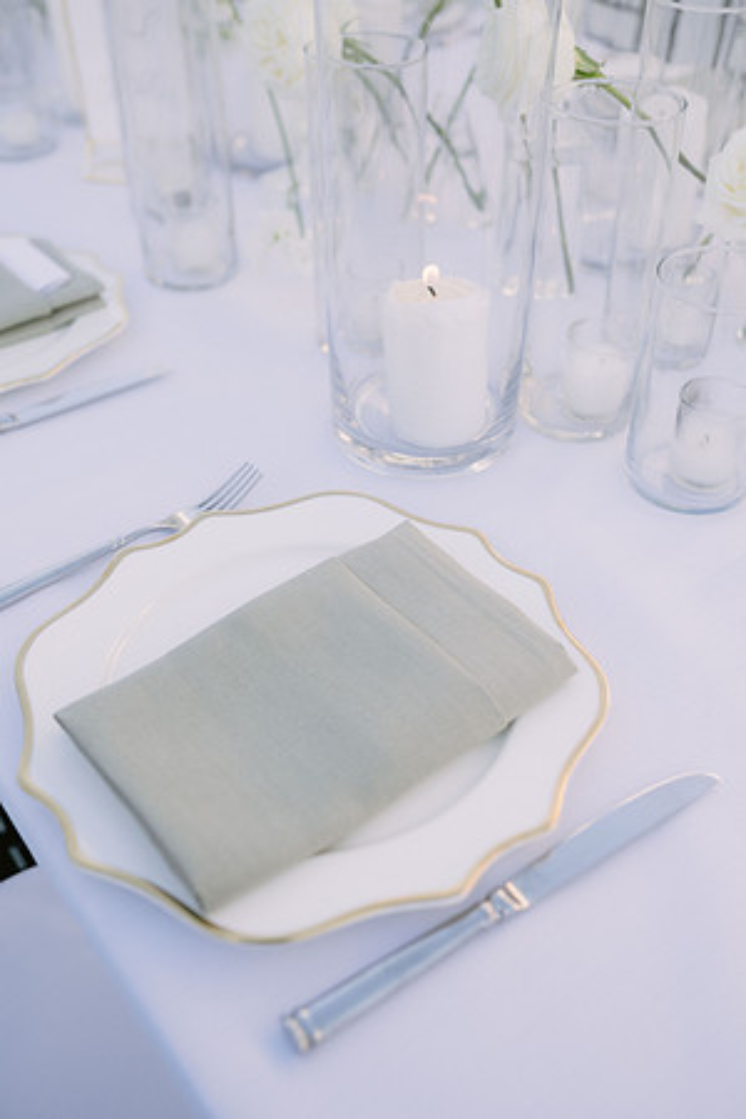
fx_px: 1088
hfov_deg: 37.9
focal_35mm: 35
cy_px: 560
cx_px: 373
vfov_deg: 54.4
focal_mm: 35
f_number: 2.8
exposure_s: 1/640
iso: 200
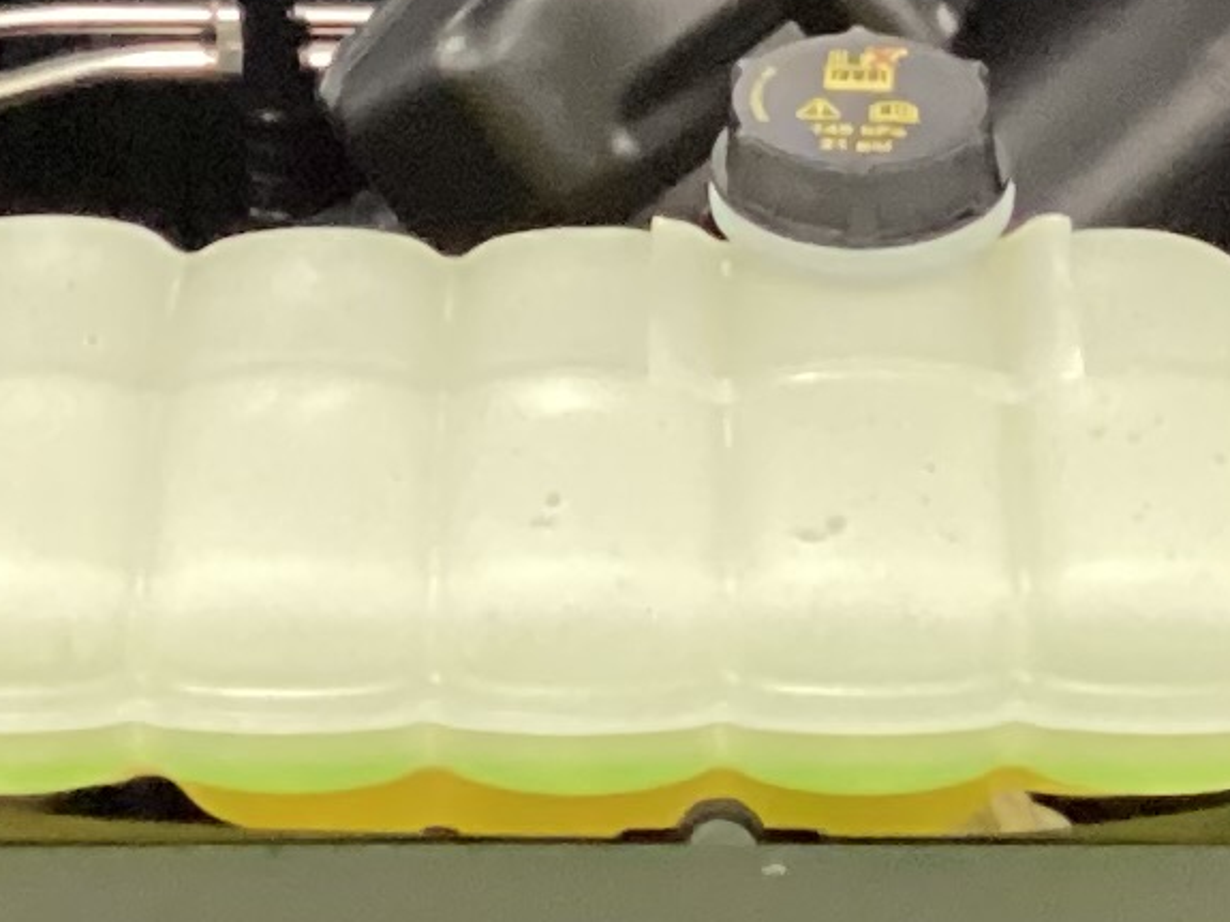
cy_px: -152
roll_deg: -0.3
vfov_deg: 8.4
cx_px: 556
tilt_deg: -28.0
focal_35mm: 176
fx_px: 6252
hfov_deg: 11.2
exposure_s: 1/30
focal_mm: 3.3
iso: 640
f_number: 2.4
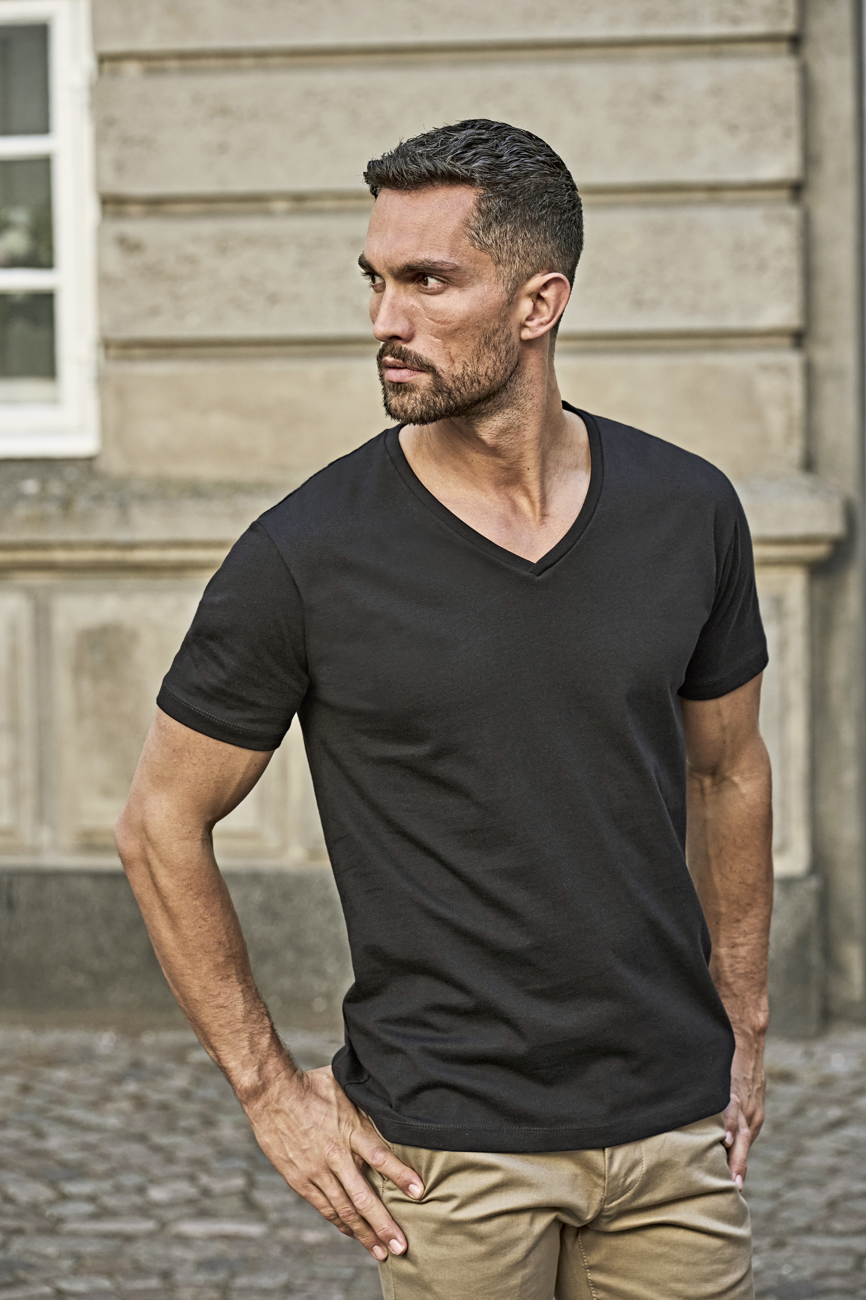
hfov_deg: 13.6
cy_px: 650
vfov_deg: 20.2
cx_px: 433
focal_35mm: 101
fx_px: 3644
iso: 1000
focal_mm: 101
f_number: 4.5
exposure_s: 1/800
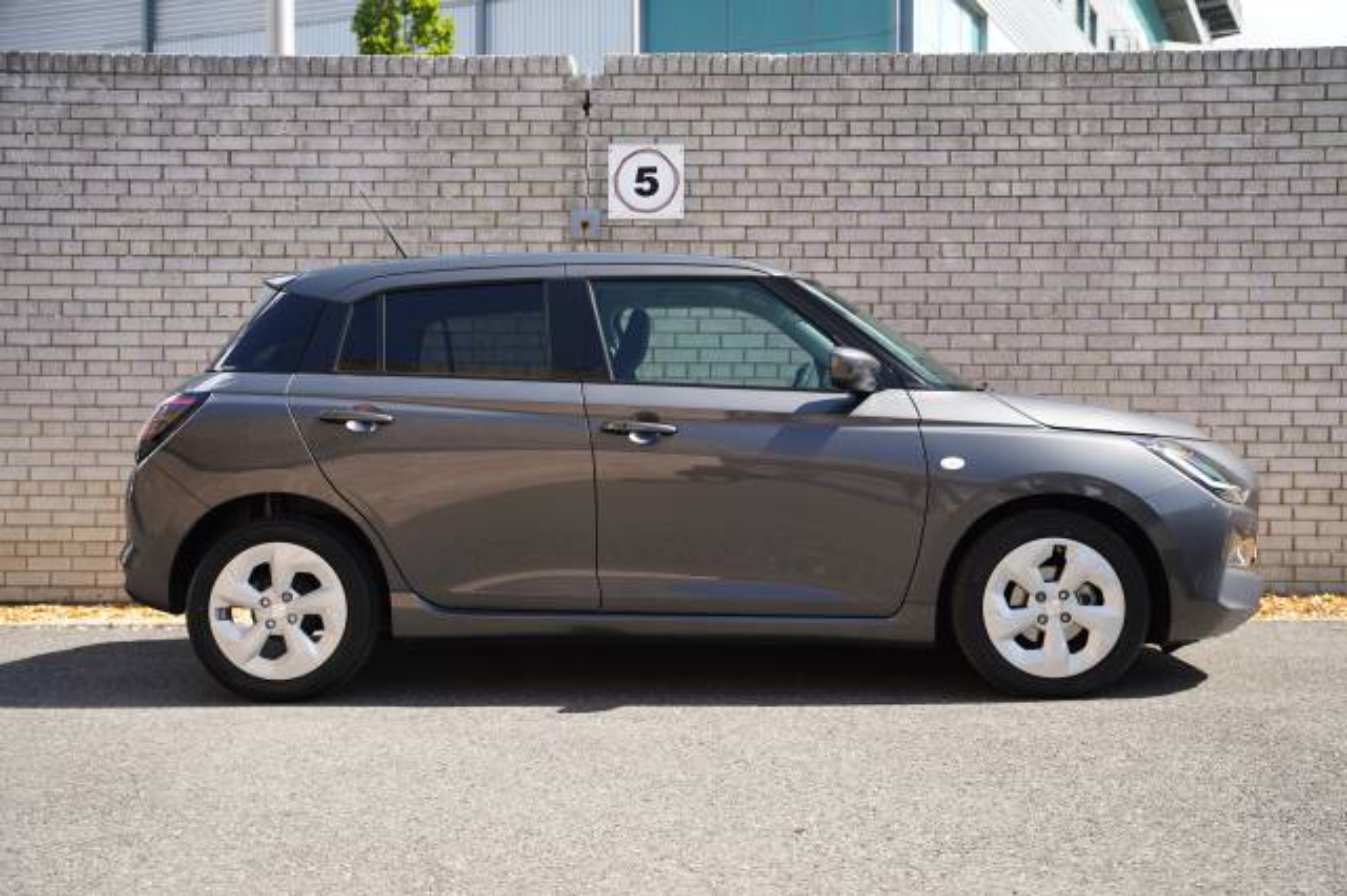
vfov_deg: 31.0
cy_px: 448
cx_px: 674
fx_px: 1615
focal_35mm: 43
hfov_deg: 45.3
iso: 125
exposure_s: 1/160
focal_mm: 43.2
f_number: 4
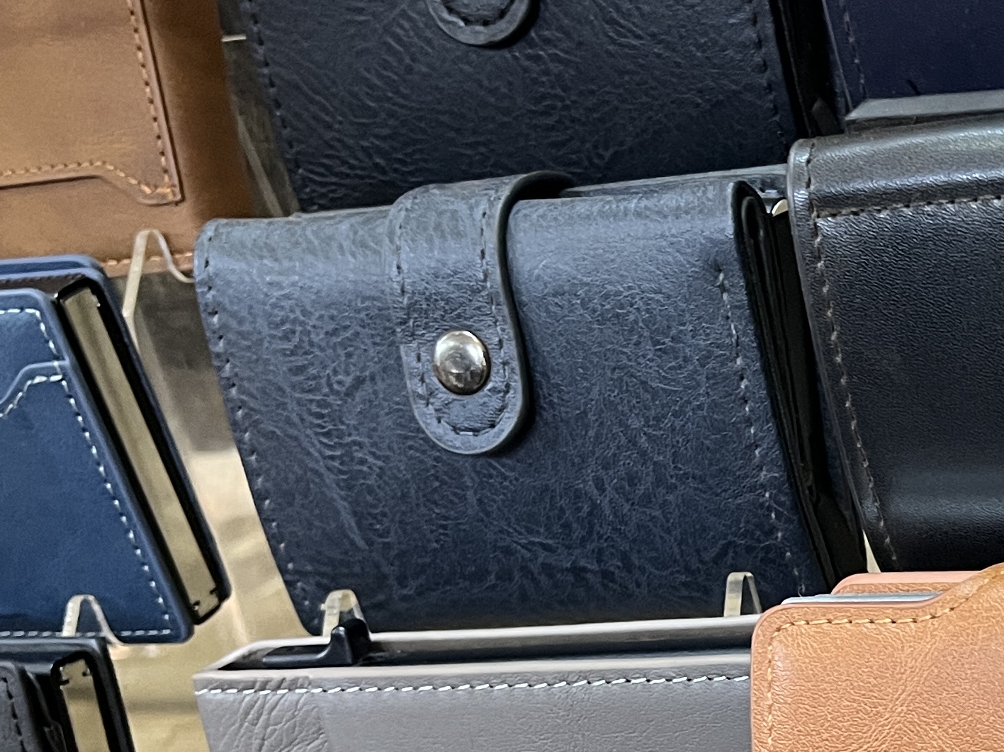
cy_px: 692
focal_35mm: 74
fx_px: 2146
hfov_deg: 24.5
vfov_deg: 19.5
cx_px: 1107
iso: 320
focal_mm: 5.1
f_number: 1.6
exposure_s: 1/50
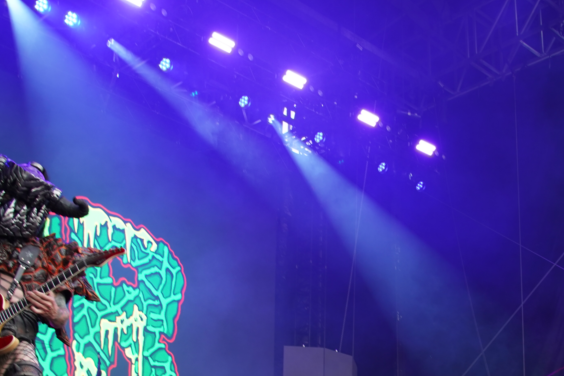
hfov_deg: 30.6
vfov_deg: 20.2
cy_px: 382
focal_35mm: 65
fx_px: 1018
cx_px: 391
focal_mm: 30
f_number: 4
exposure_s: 1/125
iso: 320
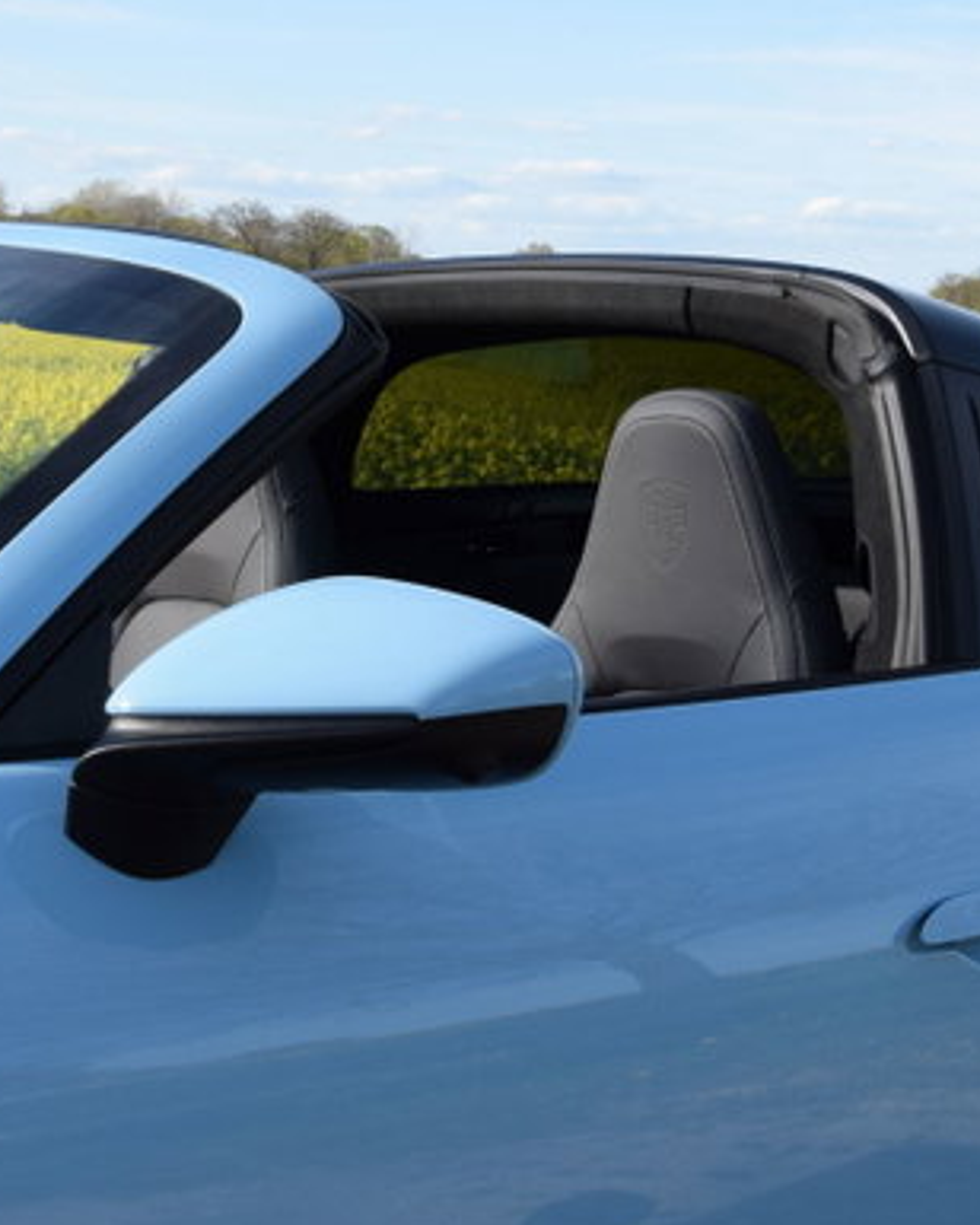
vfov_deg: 21.6
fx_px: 3205
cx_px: 665
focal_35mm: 88
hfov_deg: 17.3
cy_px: 425
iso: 200
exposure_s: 1/320
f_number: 8
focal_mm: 21
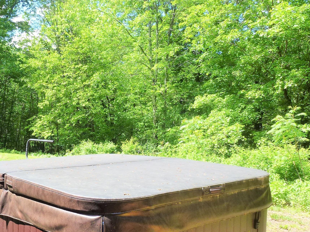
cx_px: 94
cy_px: 167
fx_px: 376
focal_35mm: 42
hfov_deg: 43.9
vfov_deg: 33.8
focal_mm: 4.3
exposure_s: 1/200
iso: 160
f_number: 4
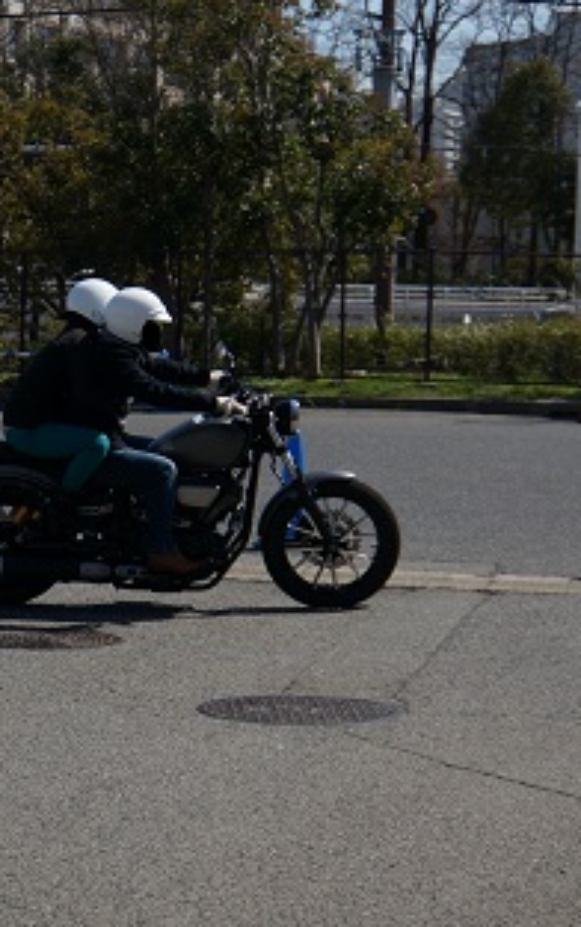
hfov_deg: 12.2
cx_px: 157
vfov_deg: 19.4
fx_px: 2715
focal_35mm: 107
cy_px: 465
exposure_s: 1/2000
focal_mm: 45.9
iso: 250
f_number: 5
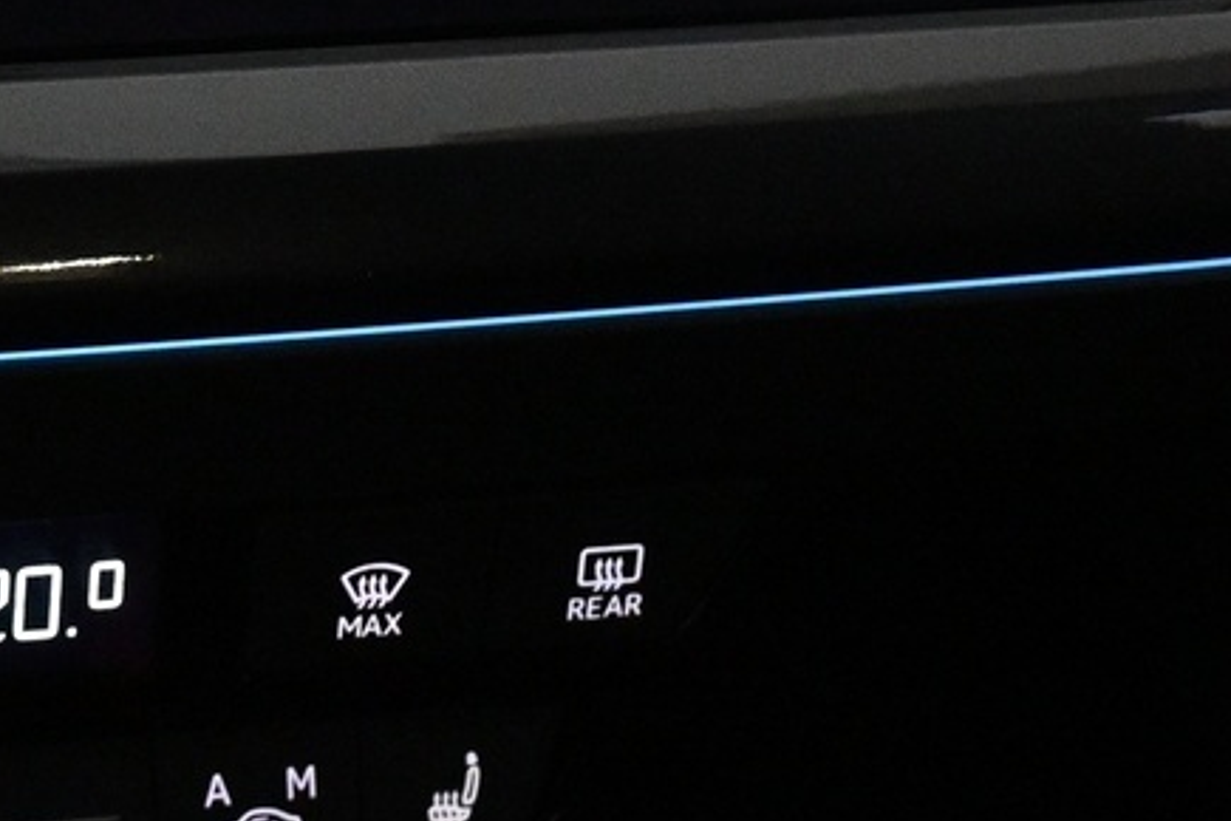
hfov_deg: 17.7
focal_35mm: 109
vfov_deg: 11.9
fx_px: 3725
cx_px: -323
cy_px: -493
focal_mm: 19.5
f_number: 3.8
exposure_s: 1/160
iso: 4000
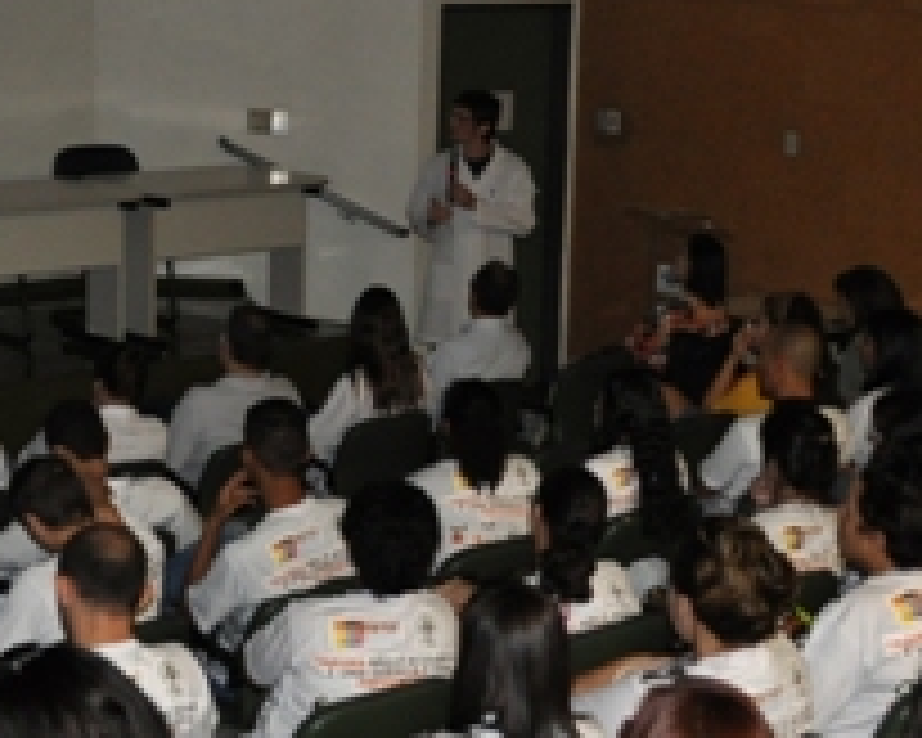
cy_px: 322
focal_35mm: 79
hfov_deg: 24.1
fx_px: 2156
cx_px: 391
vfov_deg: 19.4
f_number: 3.5
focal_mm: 18
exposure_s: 1/60
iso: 800
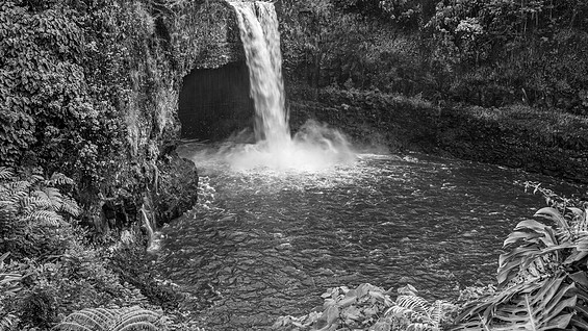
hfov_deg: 55.3
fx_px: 561
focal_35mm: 36
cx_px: 297
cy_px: 161
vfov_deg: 32.8
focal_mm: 33.5
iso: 100
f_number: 10
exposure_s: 1/15
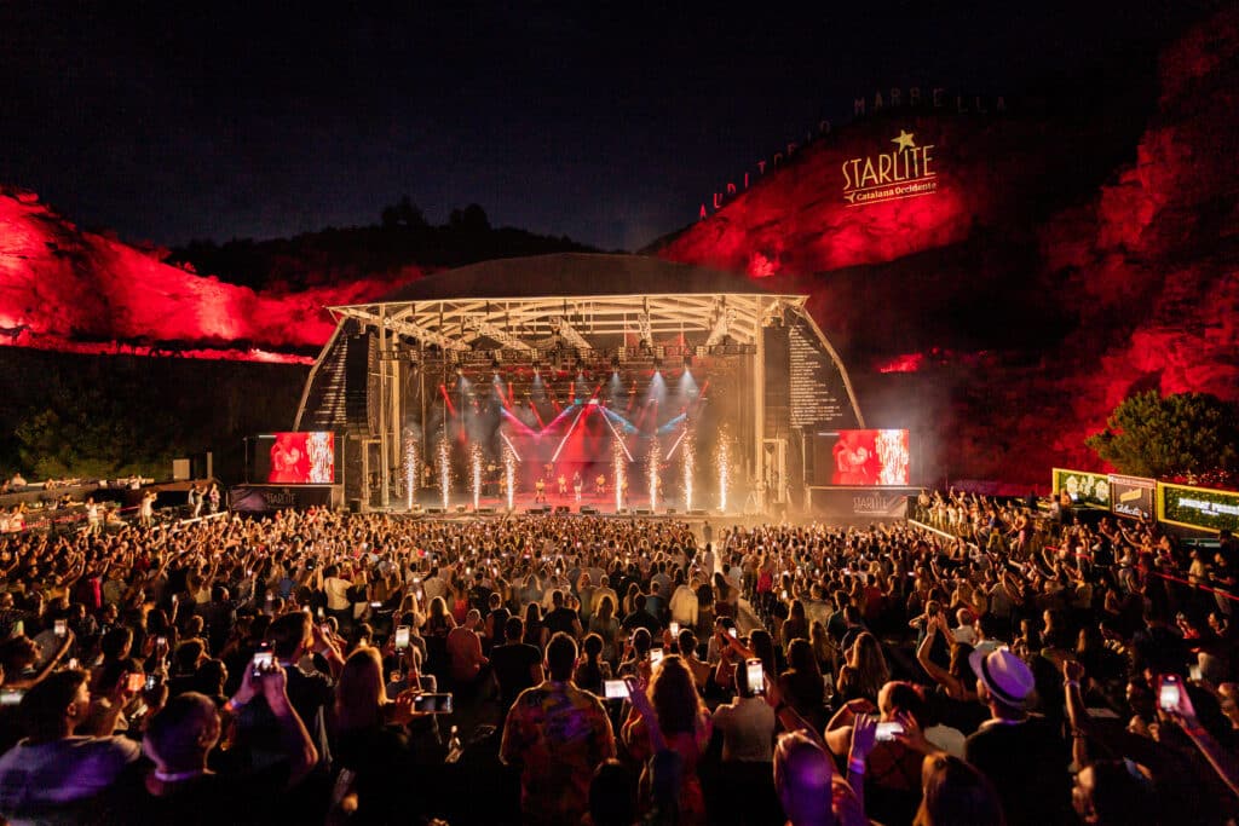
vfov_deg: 81.2
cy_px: 413
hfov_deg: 104.2
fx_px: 482
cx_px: 620
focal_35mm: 14
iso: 500
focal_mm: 14
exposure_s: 1/200
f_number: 1.8
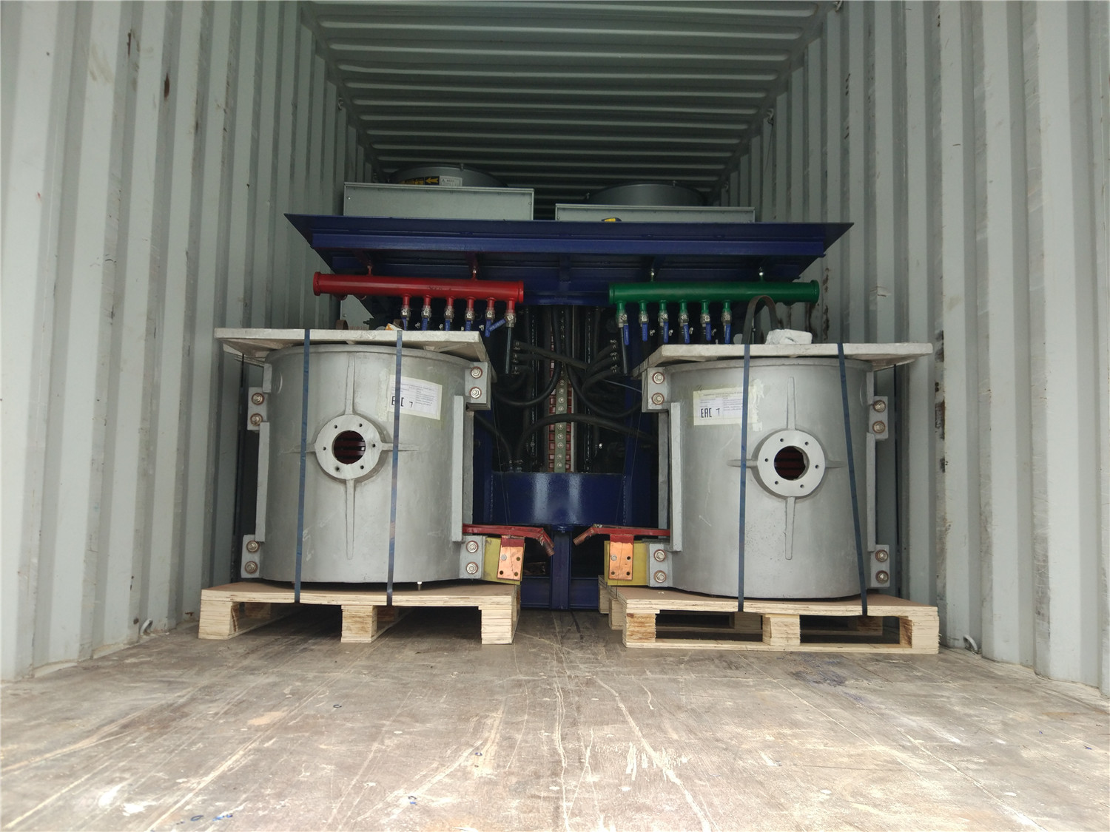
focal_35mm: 28
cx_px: 555
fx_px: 898
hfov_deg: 63.4
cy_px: 416
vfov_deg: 49.7
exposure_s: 1/100
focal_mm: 4.26
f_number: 2
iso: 135
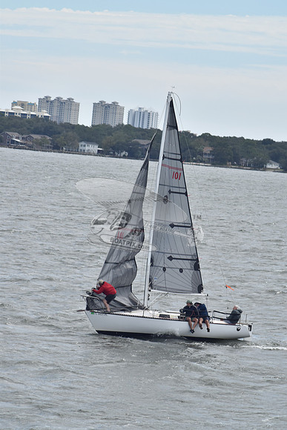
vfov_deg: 8.3
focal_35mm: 248
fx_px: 2958
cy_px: 215
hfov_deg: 5.6
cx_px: 144
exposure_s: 1/1000
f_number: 9.5
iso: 400
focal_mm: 165
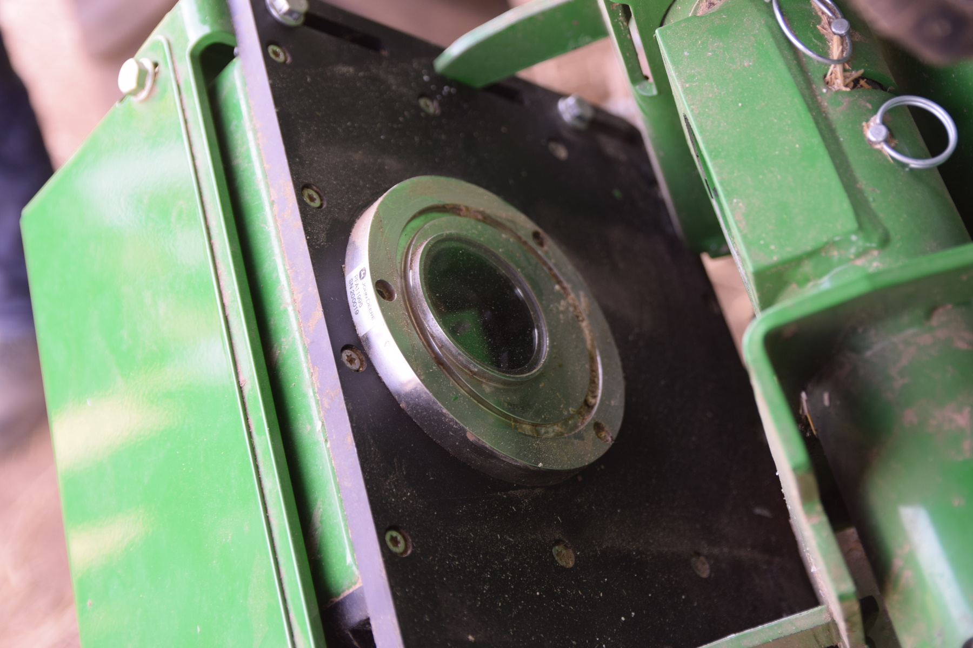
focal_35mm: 60
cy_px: 324
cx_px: 486
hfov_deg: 33.4
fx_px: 1622
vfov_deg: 22.6
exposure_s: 1/50
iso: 200
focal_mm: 40
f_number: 3.5
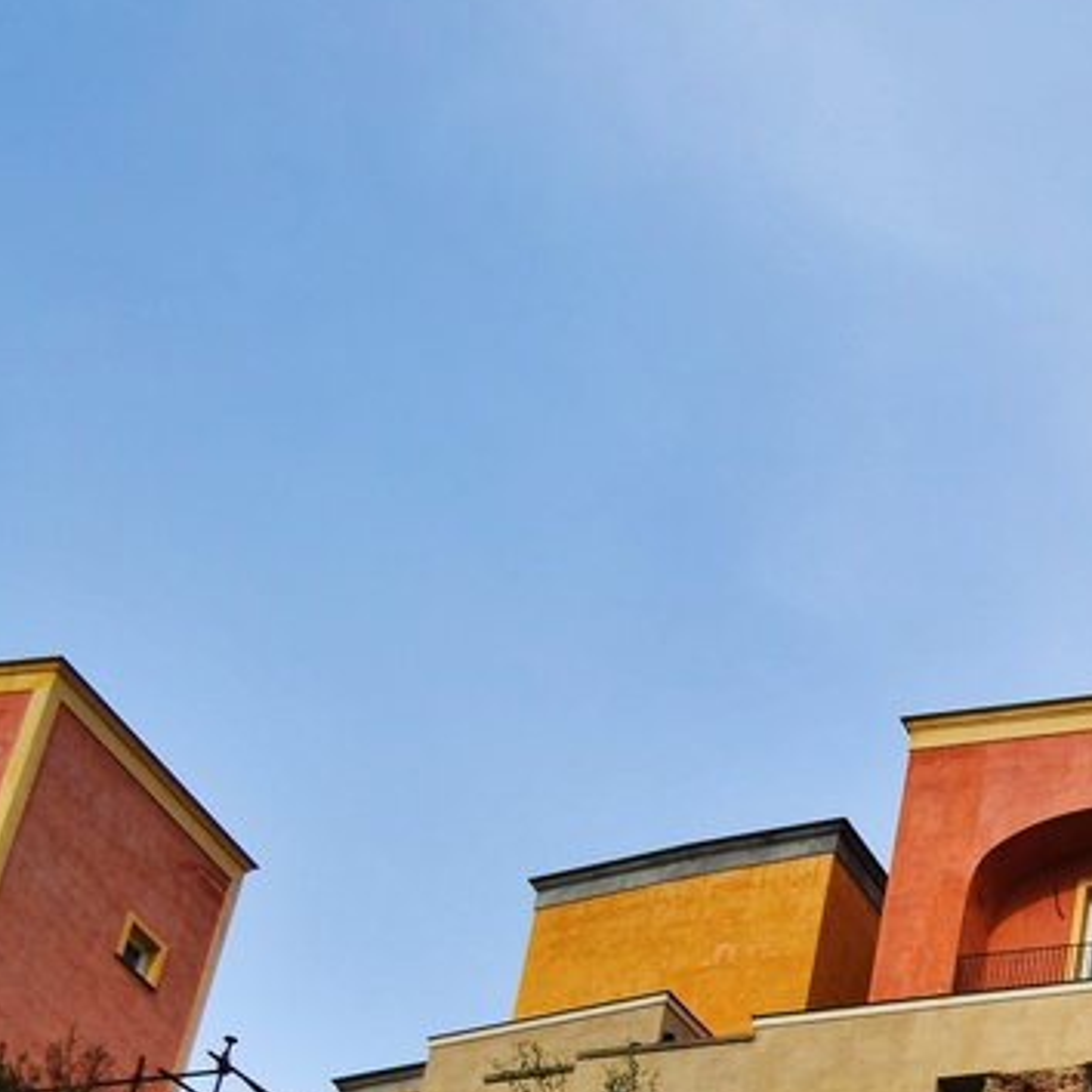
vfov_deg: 17.8
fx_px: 3391
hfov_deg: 16.1
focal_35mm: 95
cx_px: 1826
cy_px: 1114
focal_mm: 22
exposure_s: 1/640
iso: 100
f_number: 5
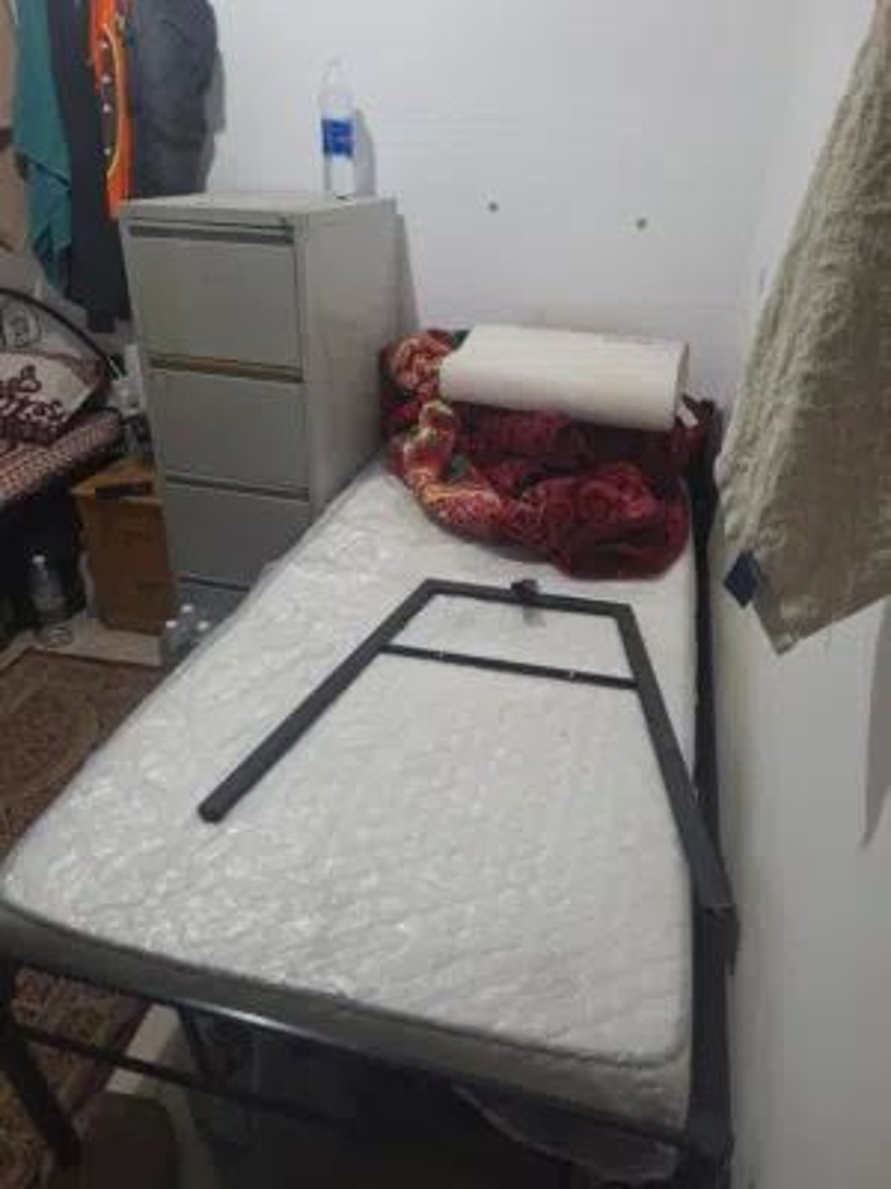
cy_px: 594
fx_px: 789
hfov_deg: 58.9
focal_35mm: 23
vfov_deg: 73.9
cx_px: 446
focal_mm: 5.54
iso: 200
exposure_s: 1/33
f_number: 1.8
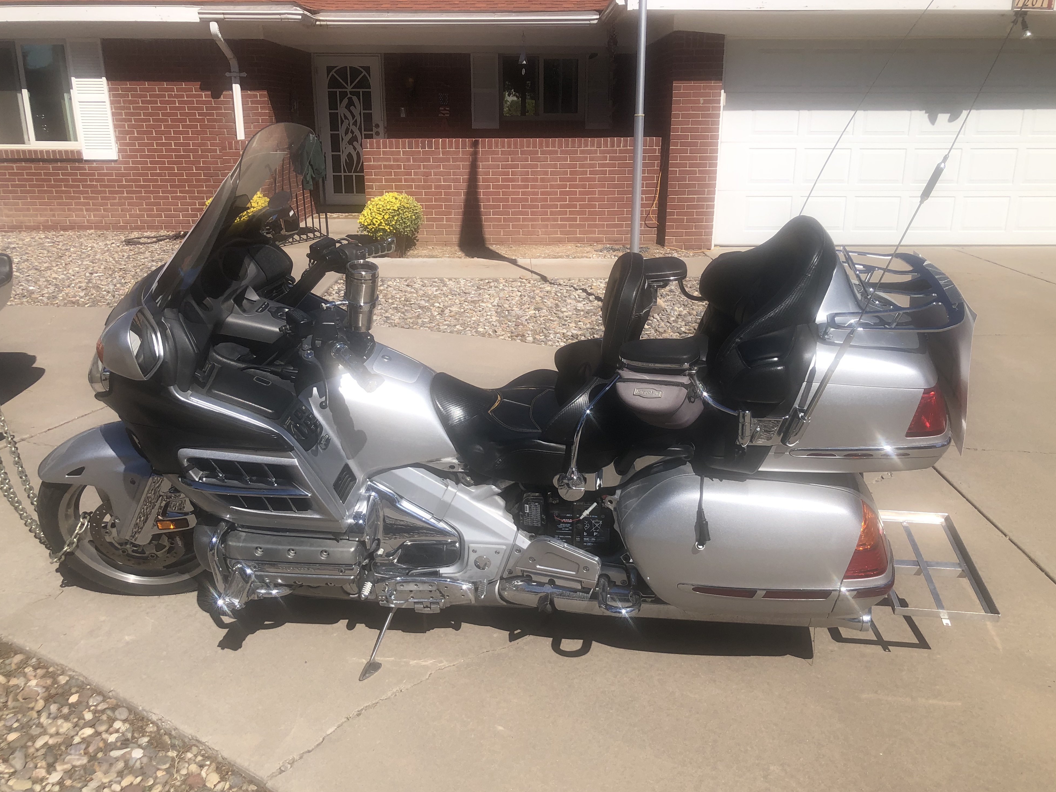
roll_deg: -0.3
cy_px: 392
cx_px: 537
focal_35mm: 29
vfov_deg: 48.2
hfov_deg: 61.7
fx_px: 885
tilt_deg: -17.0
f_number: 1.8
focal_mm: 3.99
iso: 20
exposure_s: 1/2825
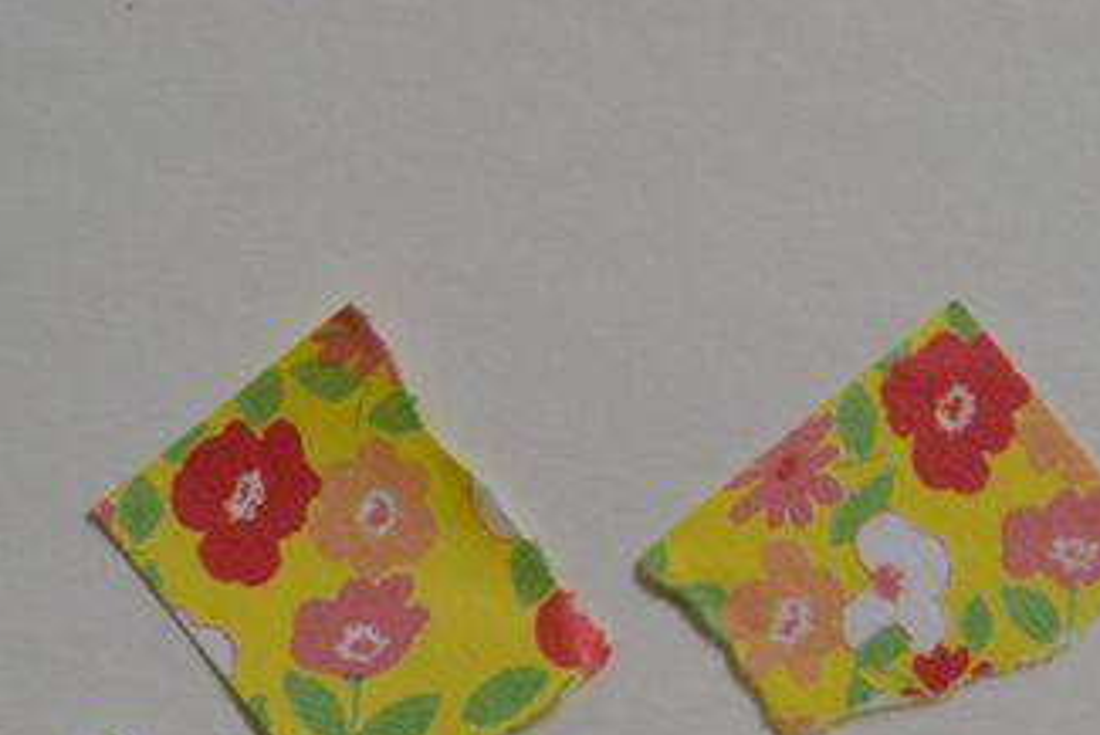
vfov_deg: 11.5
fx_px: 3607
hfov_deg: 17.3
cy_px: 716
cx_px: 484
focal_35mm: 118
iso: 720
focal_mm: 40
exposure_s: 1/30
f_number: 5.6
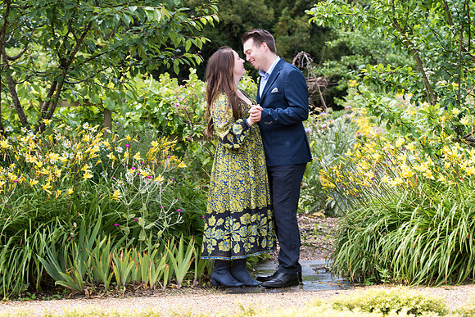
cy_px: 158
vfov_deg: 13.0
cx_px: 238
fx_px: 1386
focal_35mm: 105
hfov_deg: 19.5
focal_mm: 105
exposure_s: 1/160
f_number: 6.3
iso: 160
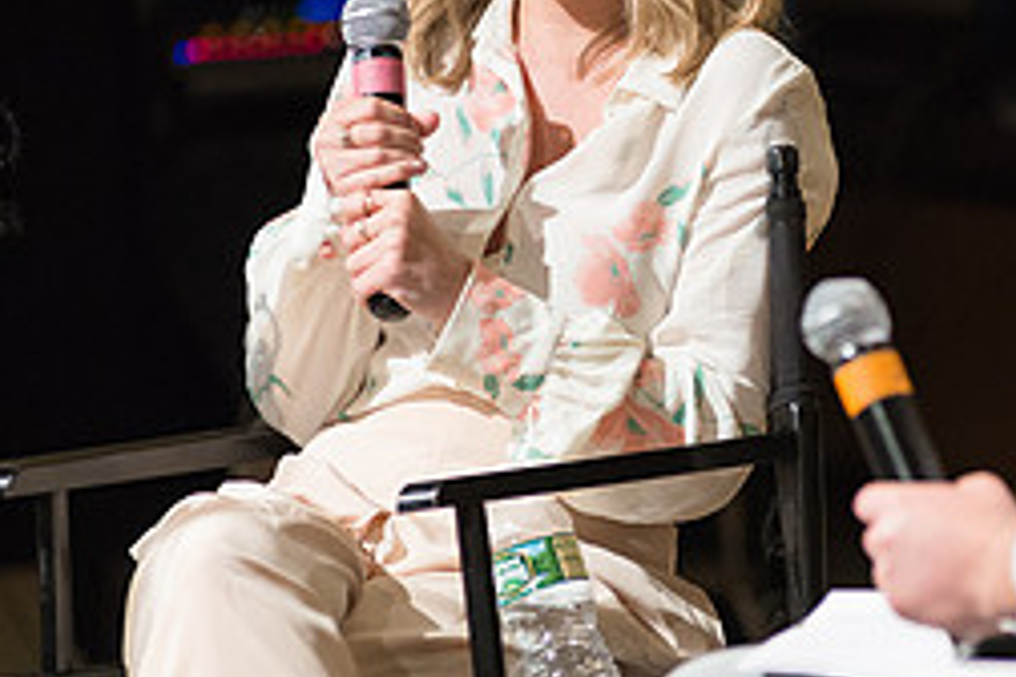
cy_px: 167
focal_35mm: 357
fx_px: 10075
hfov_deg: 5.8
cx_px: 778
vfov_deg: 3.8
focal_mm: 155
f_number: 4
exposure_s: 1/250
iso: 2500
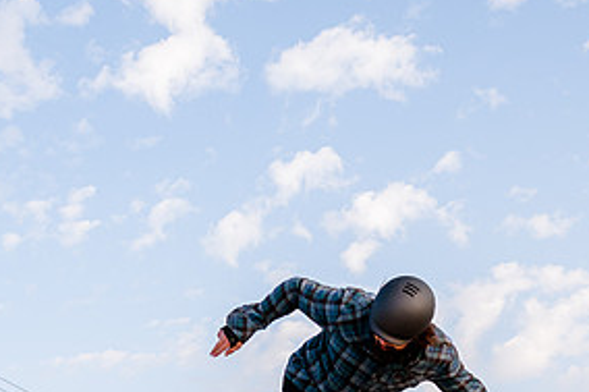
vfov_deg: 17.0
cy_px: 417
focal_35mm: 78
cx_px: 247
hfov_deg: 26.0
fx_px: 1275
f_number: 5
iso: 800
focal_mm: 30
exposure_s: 1/800
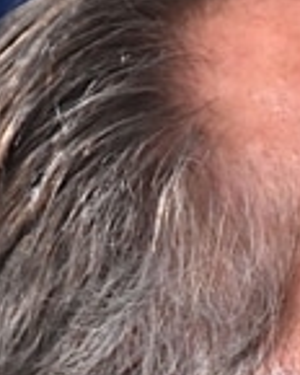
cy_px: 460
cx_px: 422
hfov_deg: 1.5
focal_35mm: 1021
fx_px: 11331
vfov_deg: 1.9
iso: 1600
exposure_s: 1/200
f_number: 6
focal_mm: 175
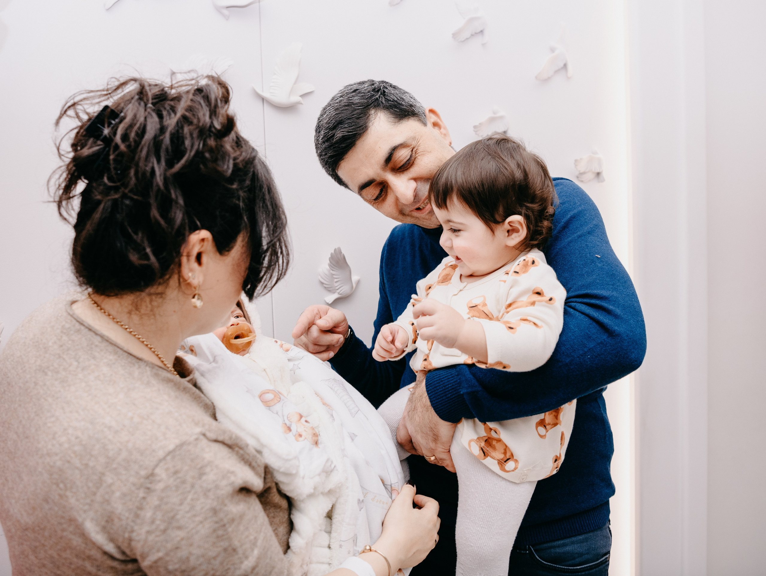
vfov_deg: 42.4
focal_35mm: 33
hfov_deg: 54.6
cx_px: 360
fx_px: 741
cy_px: 247
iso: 320
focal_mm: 27
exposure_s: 1/160
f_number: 4
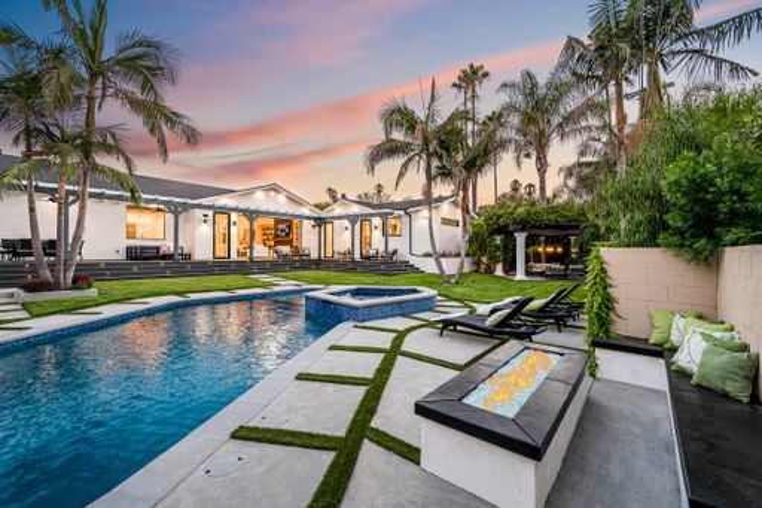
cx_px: 381
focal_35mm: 16
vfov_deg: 75.5
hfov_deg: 98.6
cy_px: 254
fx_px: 328
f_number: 8
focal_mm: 15.5
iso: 320
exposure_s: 1/5
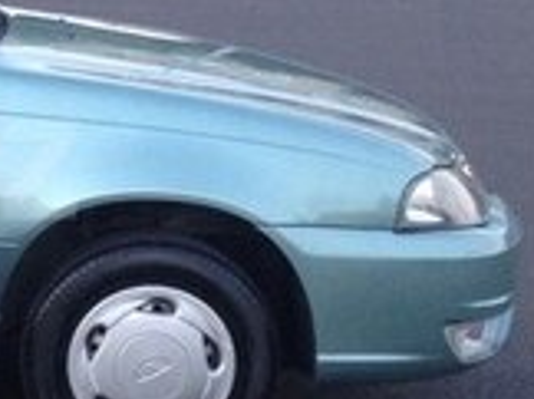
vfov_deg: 10.3
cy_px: 170
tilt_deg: -13.6
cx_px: -260
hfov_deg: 13.1
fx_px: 2203
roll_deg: -2.1
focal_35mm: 143
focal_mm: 4.28
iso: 100
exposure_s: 1/20
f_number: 2.4
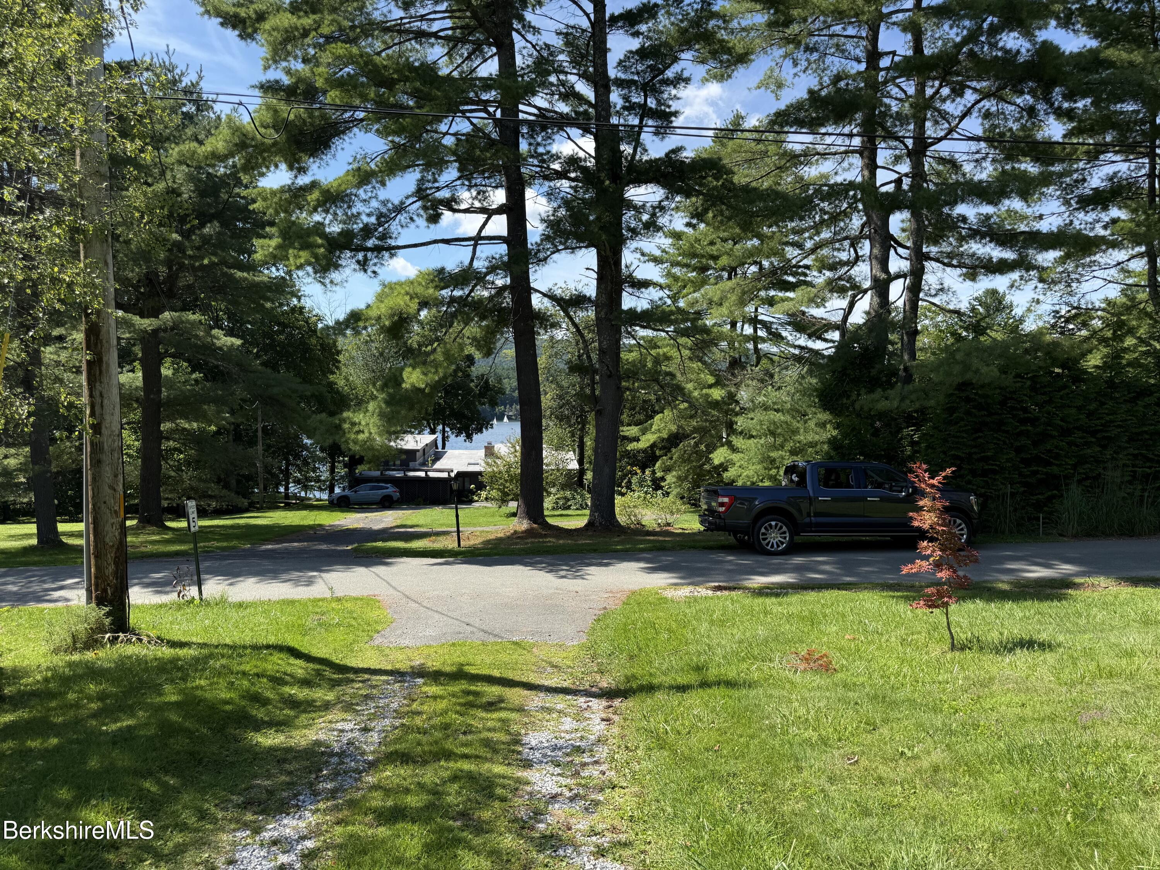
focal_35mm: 24
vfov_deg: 56.8
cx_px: 580
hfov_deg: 71.6
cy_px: 435
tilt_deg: -1.2
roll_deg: -0.8
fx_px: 804
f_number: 1.78
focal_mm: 6.76
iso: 80
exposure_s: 1/2232
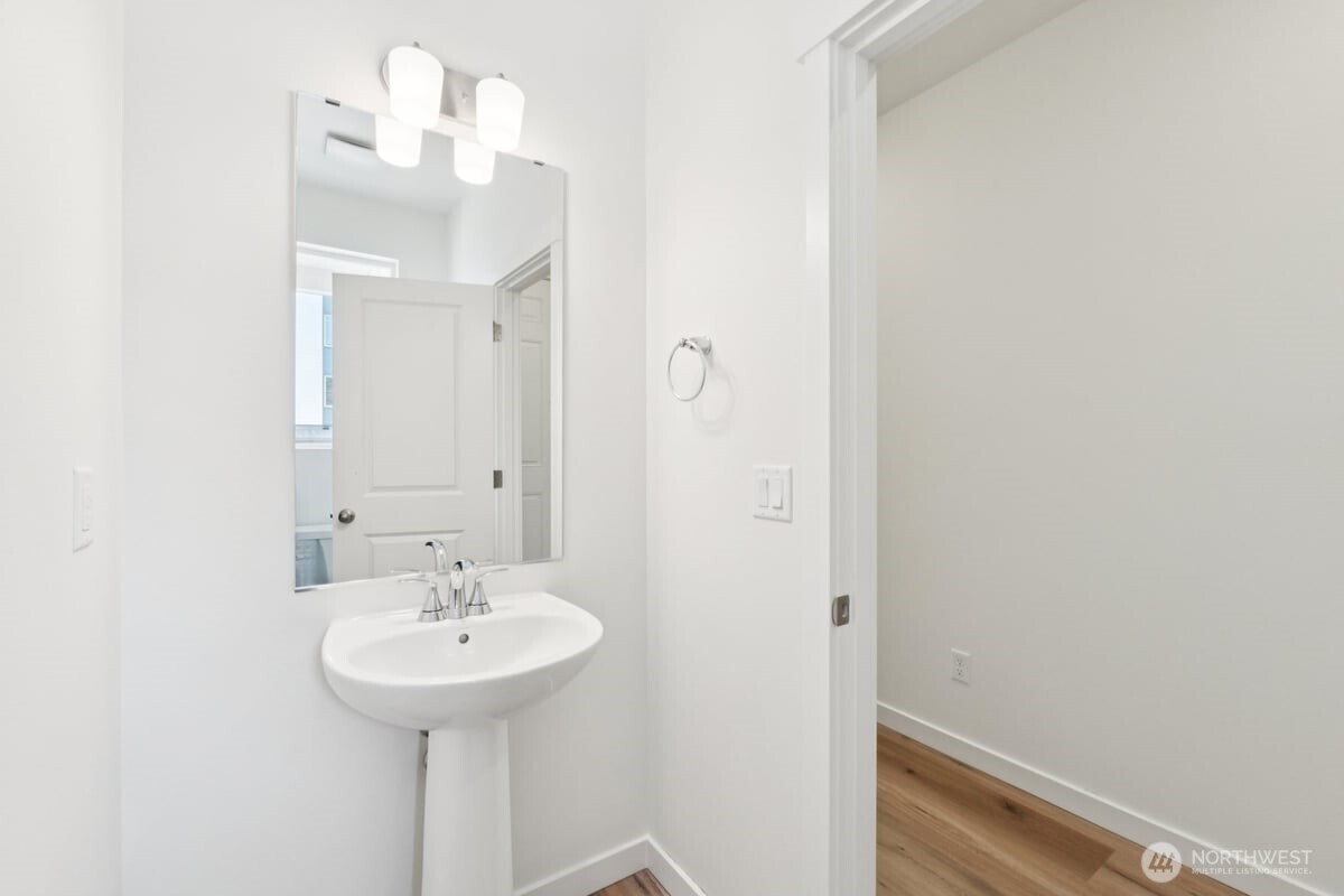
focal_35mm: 15
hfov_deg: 100.4
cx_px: 672
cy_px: 448
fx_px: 560
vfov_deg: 77.3
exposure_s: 1/13
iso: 250
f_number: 10
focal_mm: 10
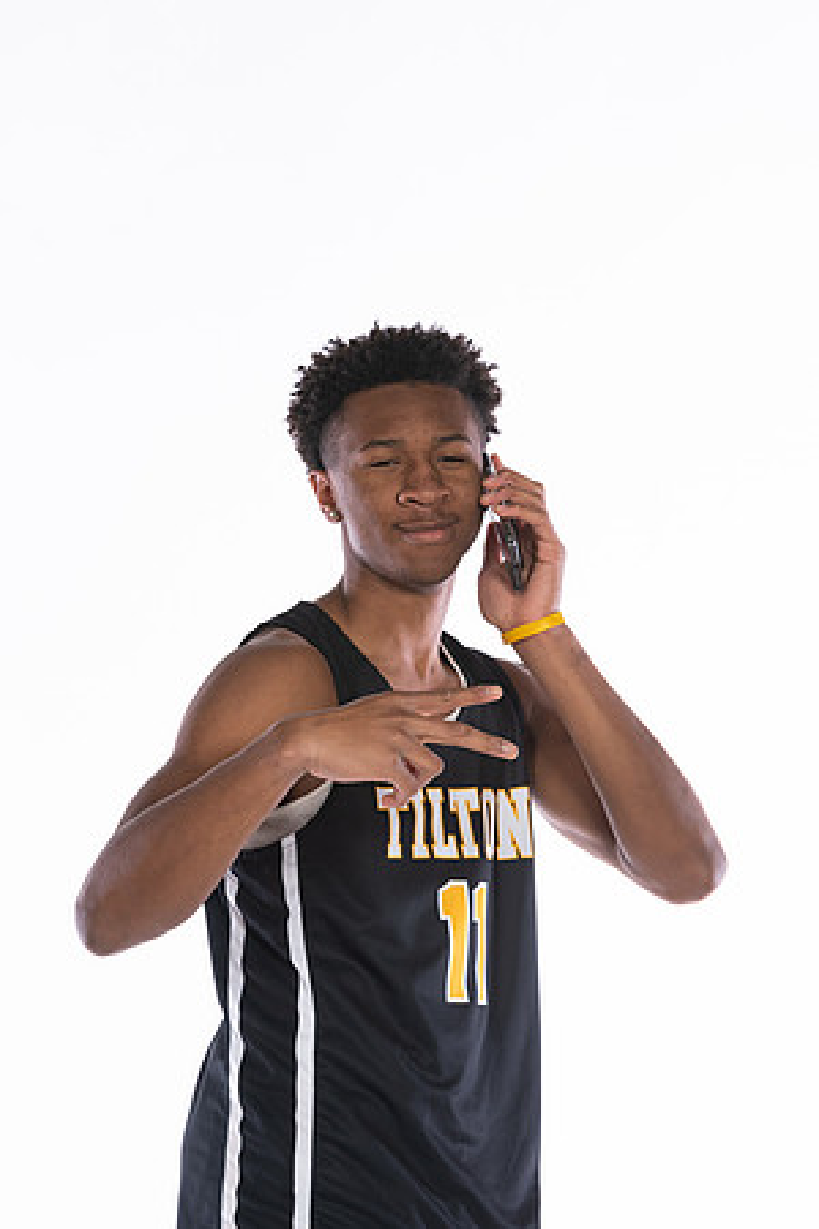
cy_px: 614
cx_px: 410
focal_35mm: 285
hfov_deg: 4.8
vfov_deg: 7.2
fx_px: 9725
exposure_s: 1/100
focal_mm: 190
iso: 100
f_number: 5.6
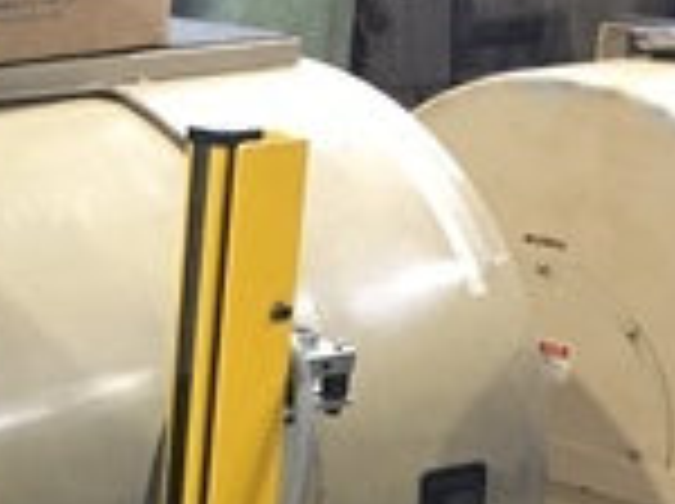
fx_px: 2414
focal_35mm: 124
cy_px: 518
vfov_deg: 11.8
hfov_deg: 14.7
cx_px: -356
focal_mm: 4.15
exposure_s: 1/30
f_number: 2.2
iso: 160
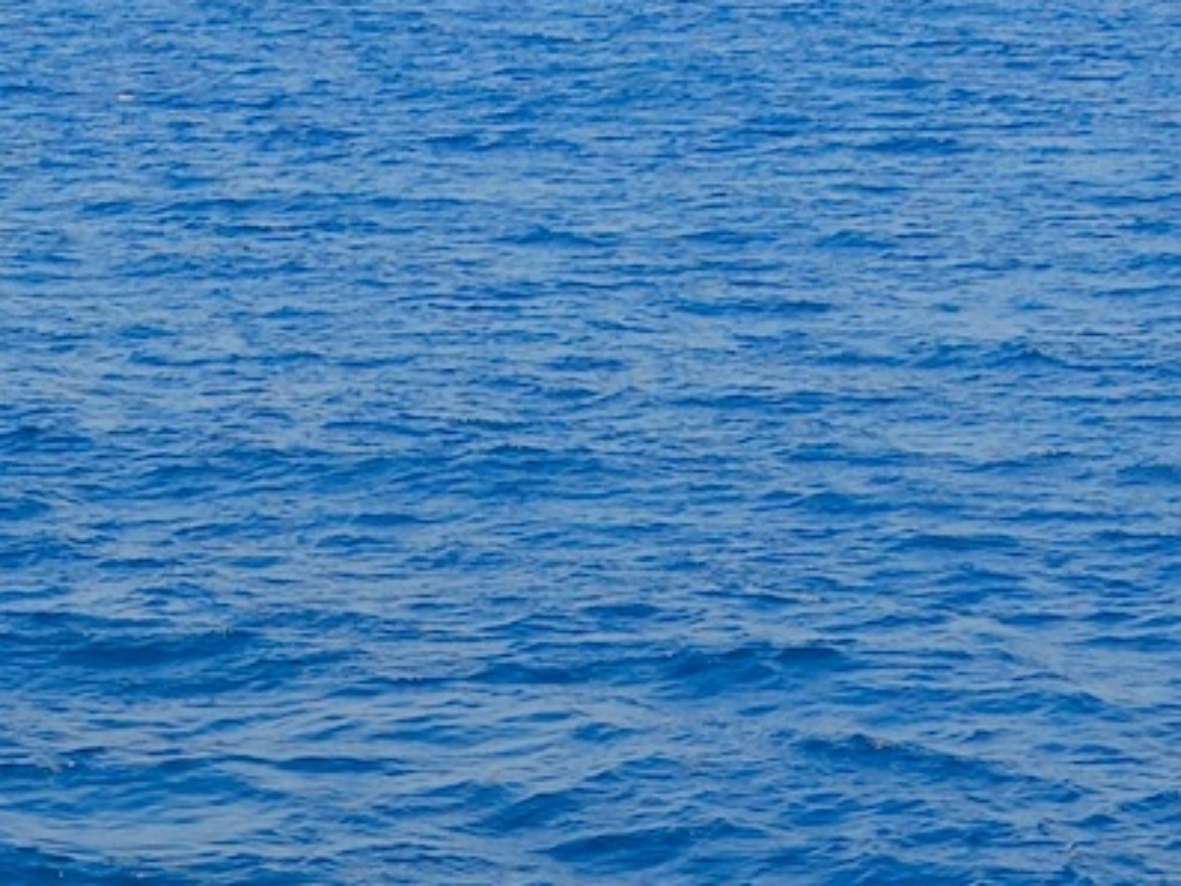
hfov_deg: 15.5
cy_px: 1427
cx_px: -342
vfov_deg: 11.6
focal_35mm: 121
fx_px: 4129
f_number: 1.8
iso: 100
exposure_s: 1/60
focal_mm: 8.67
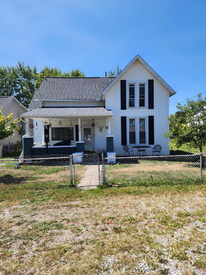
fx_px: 182
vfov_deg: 73.9
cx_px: 103
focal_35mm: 23
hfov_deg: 58.9
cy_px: 138
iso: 12
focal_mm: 6.4
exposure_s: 1/845
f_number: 1.8
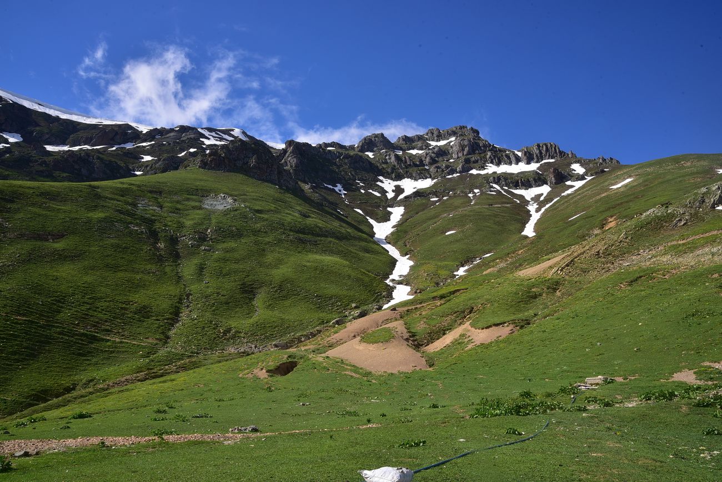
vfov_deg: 42.3
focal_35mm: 31
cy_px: 241
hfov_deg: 60.3
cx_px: 361
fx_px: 622
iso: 200
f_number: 16
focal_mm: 31
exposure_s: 1/125
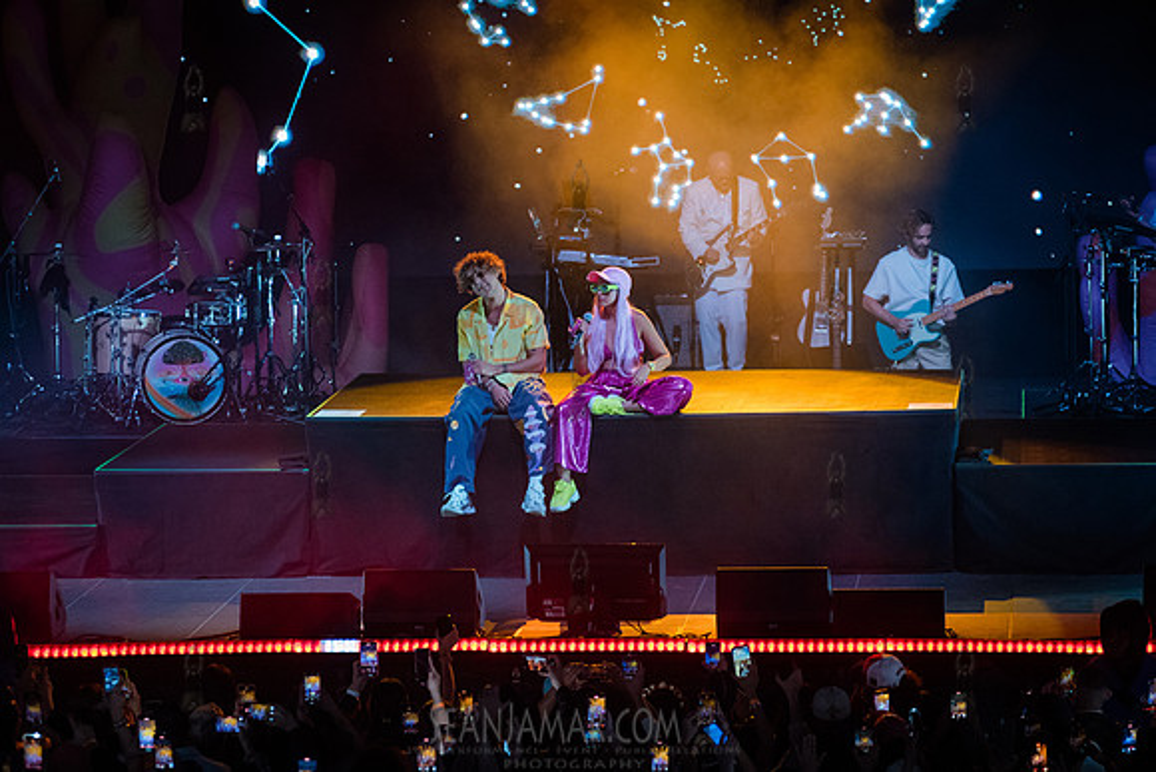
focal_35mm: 155
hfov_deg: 13.2
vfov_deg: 8.8
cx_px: 578
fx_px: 4985
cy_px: 386
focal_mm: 155
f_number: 4
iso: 5000
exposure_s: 1/320
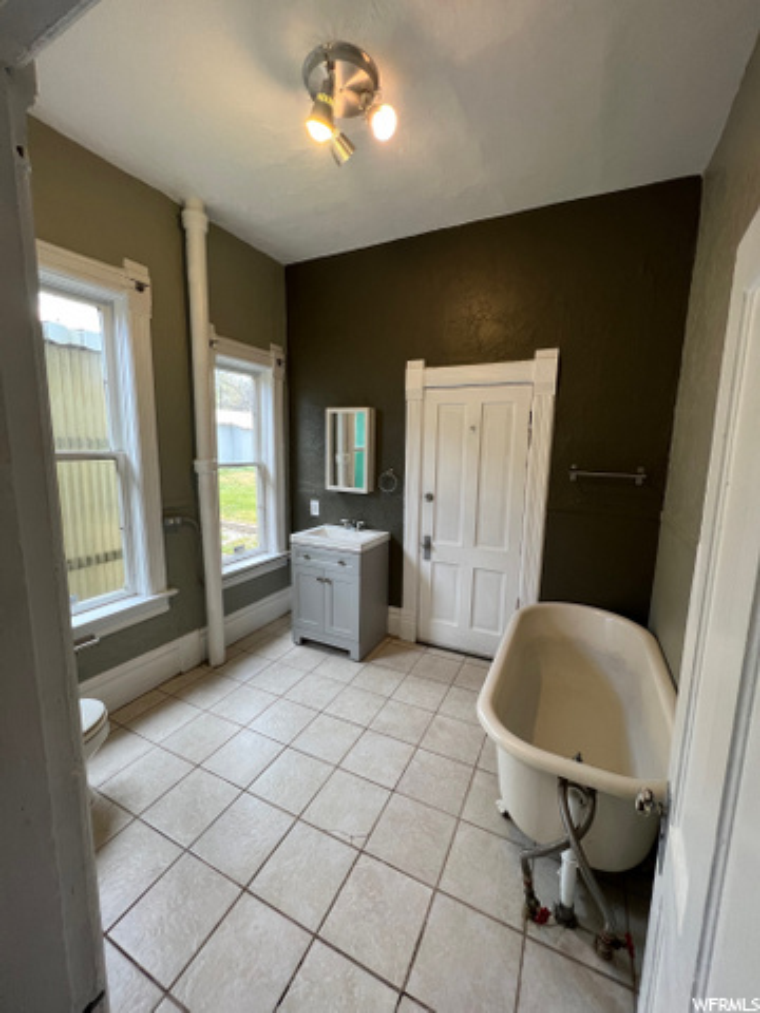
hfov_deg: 89.9
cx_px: 380
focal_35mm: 13
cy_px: 506
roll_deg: -1.0
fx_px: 381
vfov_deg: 106.2
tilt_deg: -8.4
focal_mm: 1.57
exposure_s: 1/120
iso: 100
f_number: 1.8
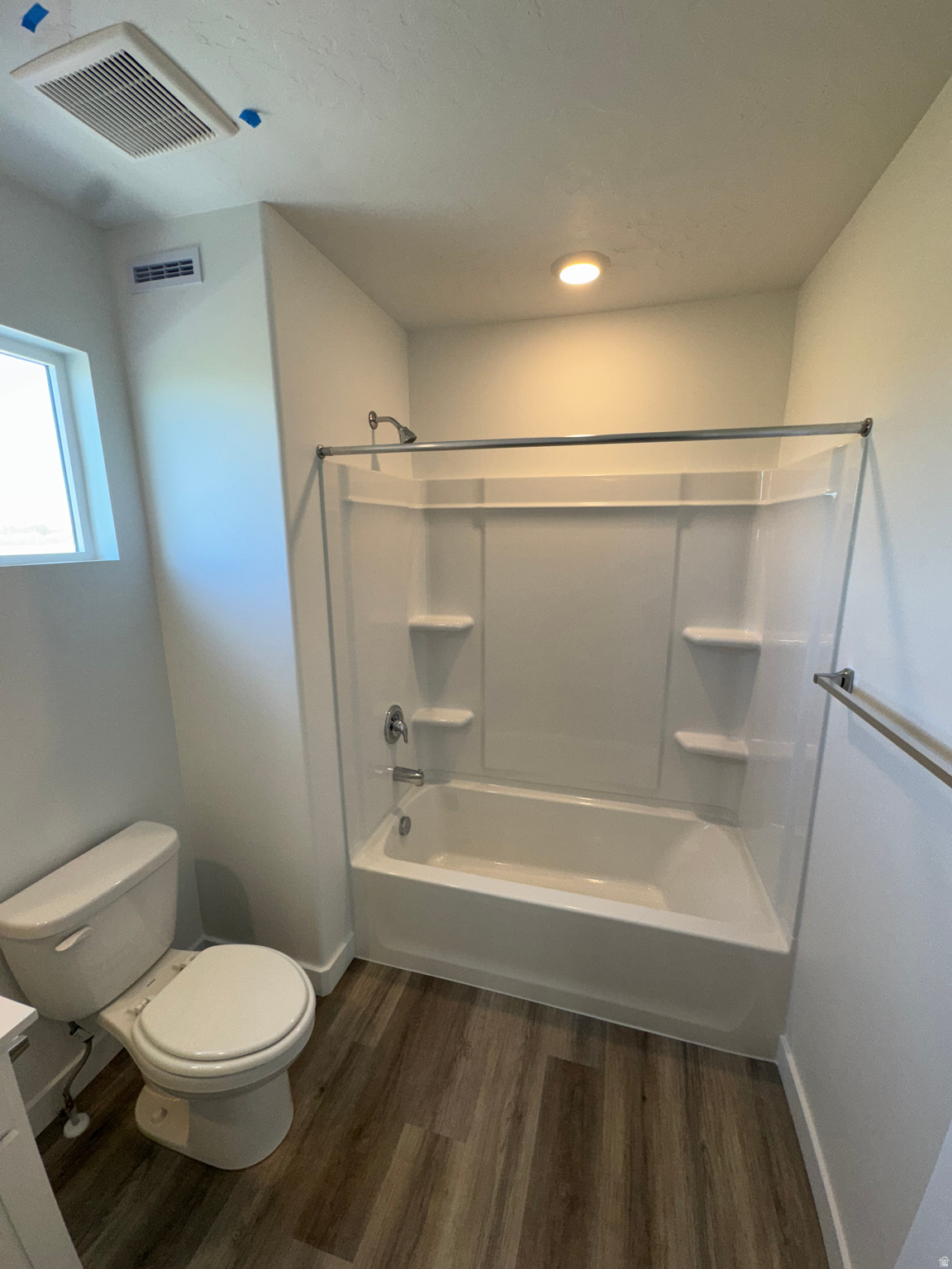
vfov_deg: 102.1
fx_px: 513
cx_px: 476
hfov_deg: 85.7
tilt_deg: -11.5
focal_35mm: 14
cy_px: 634
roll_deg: +0.2
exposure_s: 1/120
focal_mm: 2.22
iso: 80
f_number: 2.2
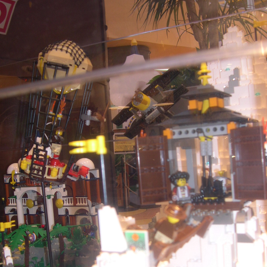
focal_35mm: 45
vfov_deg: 37.3
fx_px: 393
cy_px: 168
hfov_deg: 37.6
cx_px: 134
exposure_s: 1/30
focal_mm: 8
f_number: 2.8
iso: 100
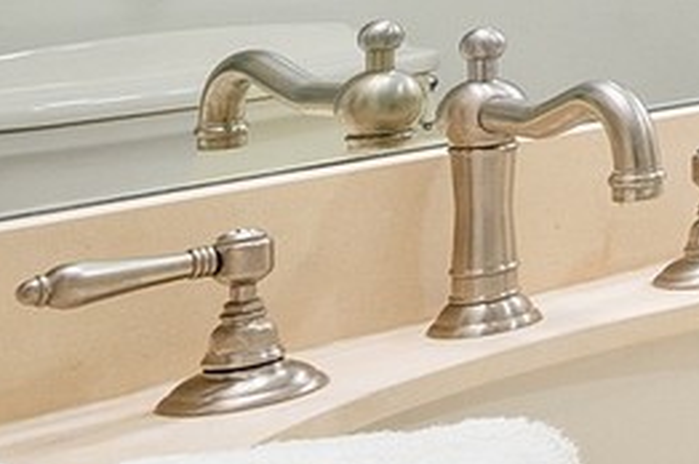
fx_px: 1803
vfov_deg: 13.9
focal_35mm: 93
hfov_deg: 12.2
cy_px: -187
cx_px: 1988
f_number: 8
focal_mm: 15
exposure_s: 1/2
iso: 200
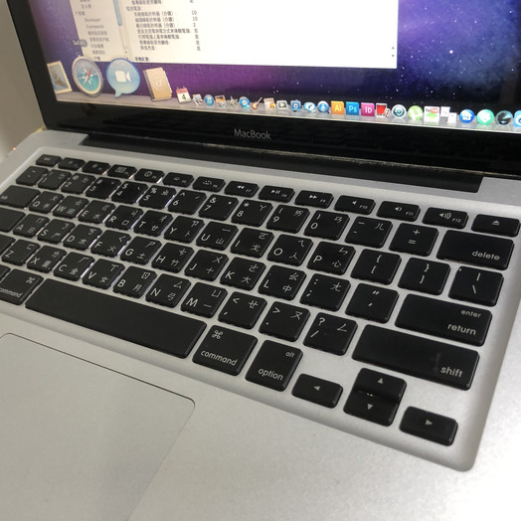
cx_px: 215
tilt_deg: -42.5
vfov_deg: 48.4
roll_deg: +23.9
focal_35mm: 34
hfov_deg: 48.2
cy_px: 256
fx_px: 579
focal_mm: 4
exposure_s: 1/15
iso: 50
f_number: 1.8
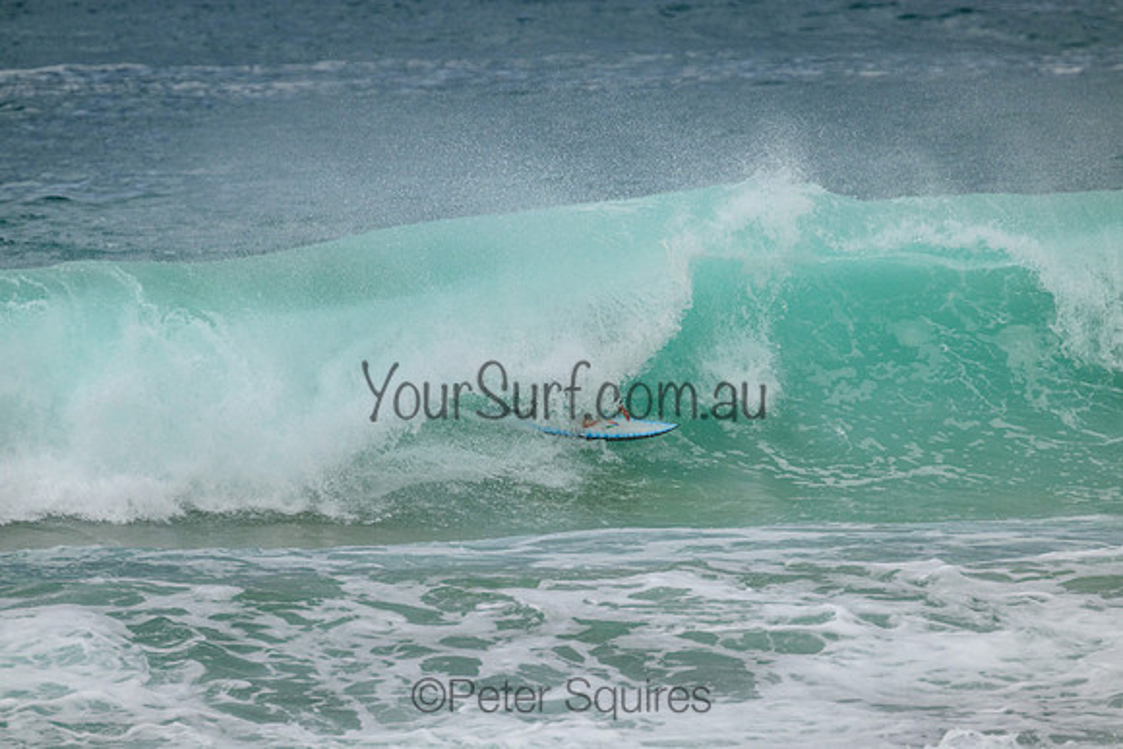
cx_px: 562
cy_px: 374
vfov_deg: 1.7
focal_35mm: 800
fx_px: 24960
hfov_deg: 2.6
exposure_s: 1/2000
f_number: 11
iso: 800
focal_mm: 800
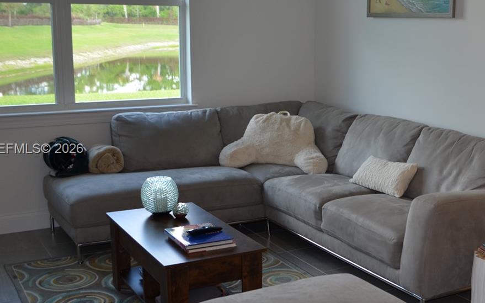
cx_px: 353
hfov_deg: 39.4
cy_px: 150
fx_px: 661
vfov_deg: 25.8
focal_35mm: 50
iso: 220
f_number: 3.5
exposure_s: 1/125
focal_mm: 18
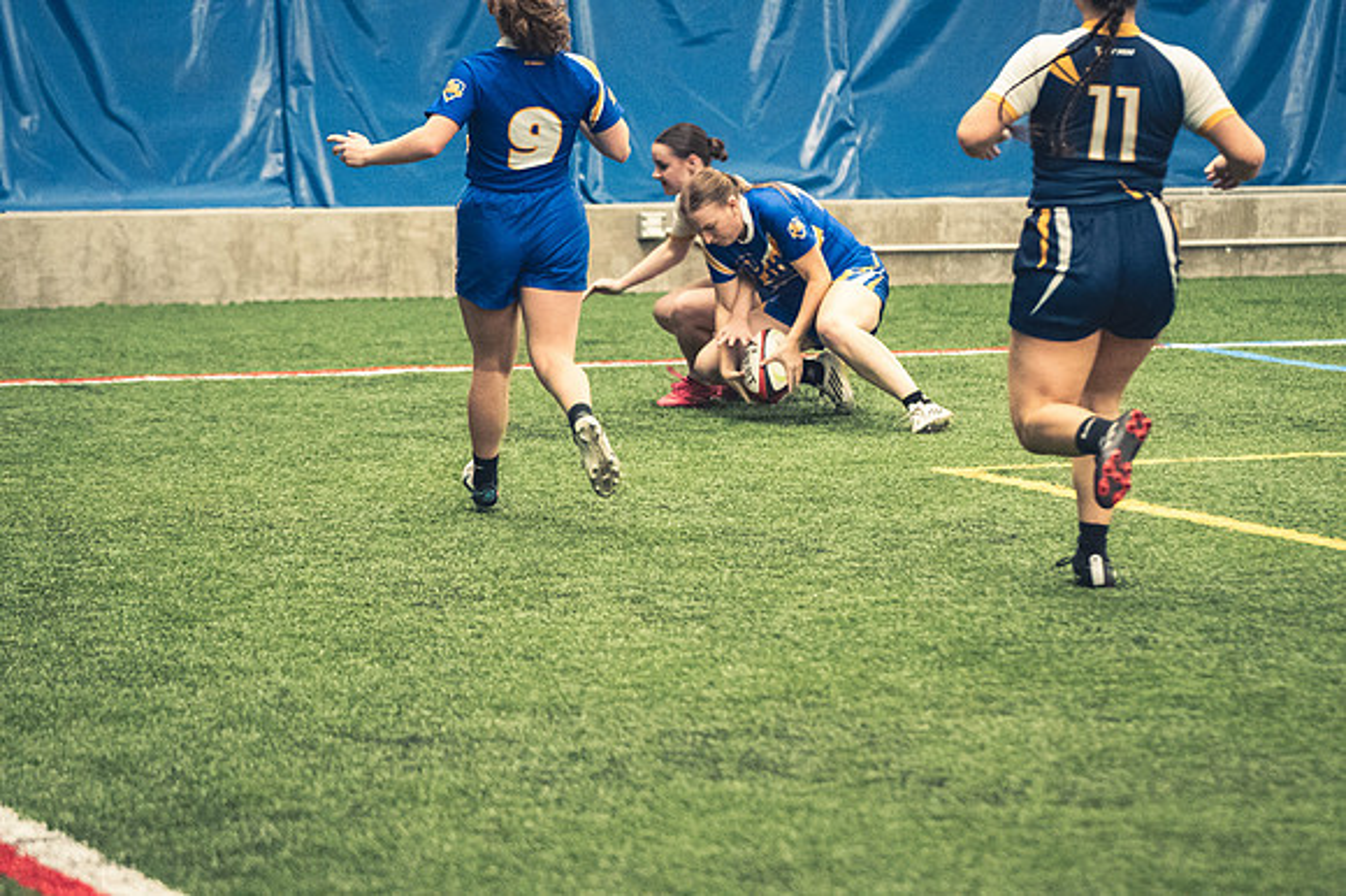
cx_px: 673
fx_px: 5717
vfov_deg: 9.0
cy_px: 448
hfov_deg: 13.4
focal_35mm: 153
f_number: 2.8
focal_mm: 102
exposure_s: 1/500
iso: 12800
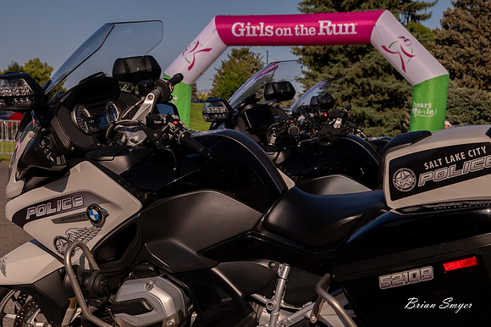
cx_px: 237
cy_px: 163
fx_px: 940
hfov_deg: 29.3
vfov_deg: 19.7
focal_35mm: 69
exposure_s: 1/2500
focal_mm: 65
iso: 500
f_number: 9
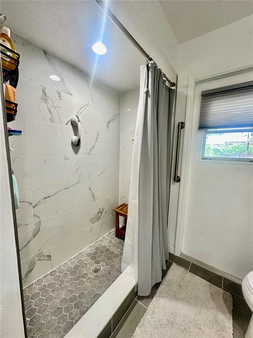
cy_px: 169
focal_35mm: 14
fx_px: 136
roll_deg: -2.6
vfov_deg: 102.1
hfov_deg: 85.7
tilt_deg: -7.5
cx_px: 126
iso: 250
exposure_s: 1/120
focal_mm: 2.22
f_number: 2.2
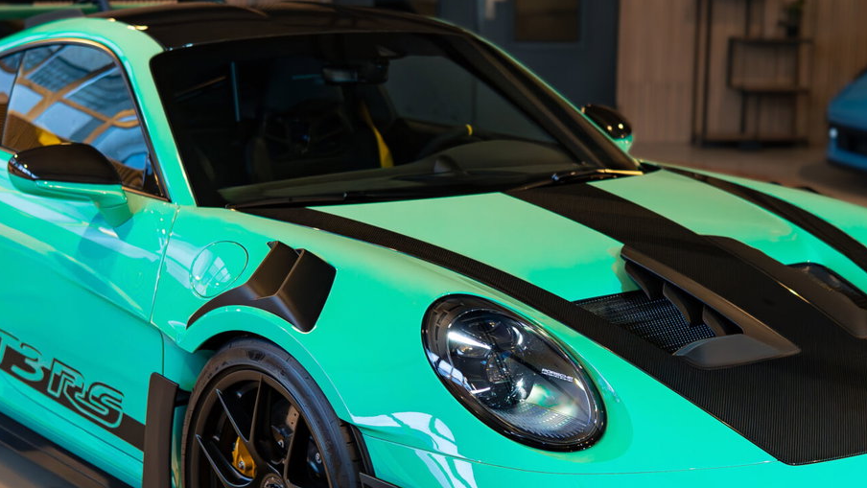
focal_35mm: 73
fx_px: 1679
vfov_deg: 16.5
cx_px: 423
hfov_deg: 29.0
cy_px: 258
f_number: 2
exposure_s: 1/250
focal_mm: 35
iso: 2500
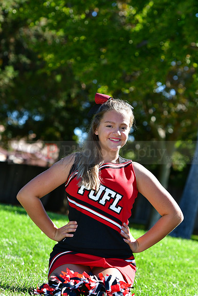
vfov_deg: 12.4
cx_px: 99
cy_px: 148
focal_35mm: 165
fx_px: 1360
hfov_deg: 8.3
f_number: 4.5
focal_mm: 110
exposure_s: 1/1000
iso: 400
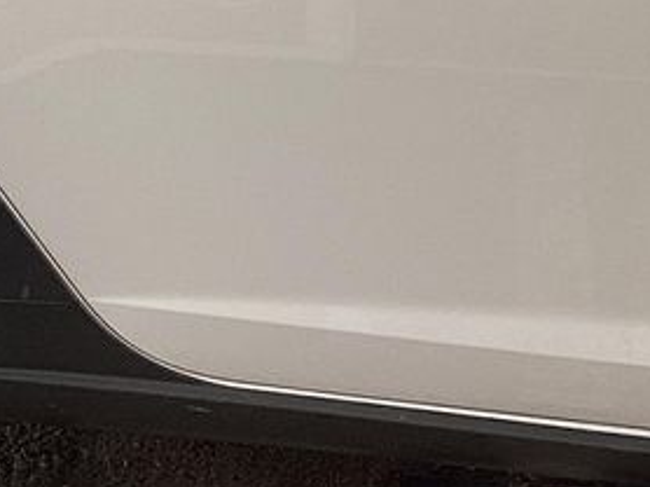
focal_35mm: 134
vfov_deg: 10.8
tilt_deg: -14.7
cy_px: -152
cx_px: -30
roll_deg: -0.9
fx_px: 2514
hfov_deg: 14.5
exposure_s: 1/100
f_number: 2.4
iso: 50
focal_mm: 3.3
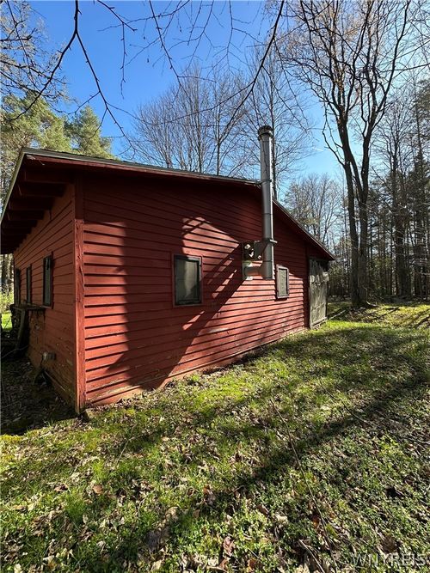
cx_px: 215
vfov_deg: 102.1
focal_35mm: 14
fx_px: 232
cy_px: 286
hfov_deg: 85.7
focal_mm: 2.22
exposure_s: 1/259
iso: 40
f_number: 2.2
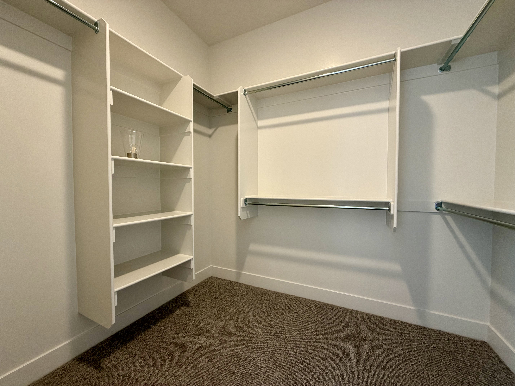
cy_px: 193
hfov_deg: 102.1
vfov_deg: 85.7
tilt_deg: -0.7
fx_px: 208
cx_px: 258
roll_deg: +0.5
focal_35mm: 14
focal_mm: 2.22
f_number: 2.2
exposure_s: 1/120
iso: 200
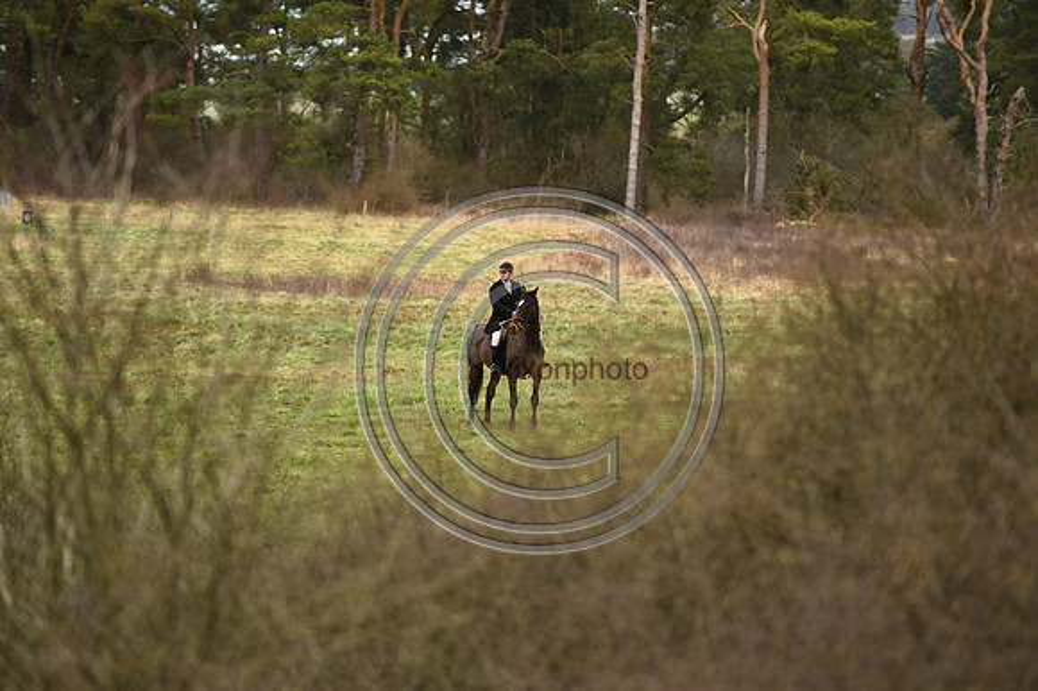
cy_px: 346
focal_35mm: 200
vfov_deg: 6.9
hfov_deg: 10.3
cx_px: 519
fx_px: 5763
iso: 450
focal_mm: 200
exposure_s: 1/1250
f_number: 4
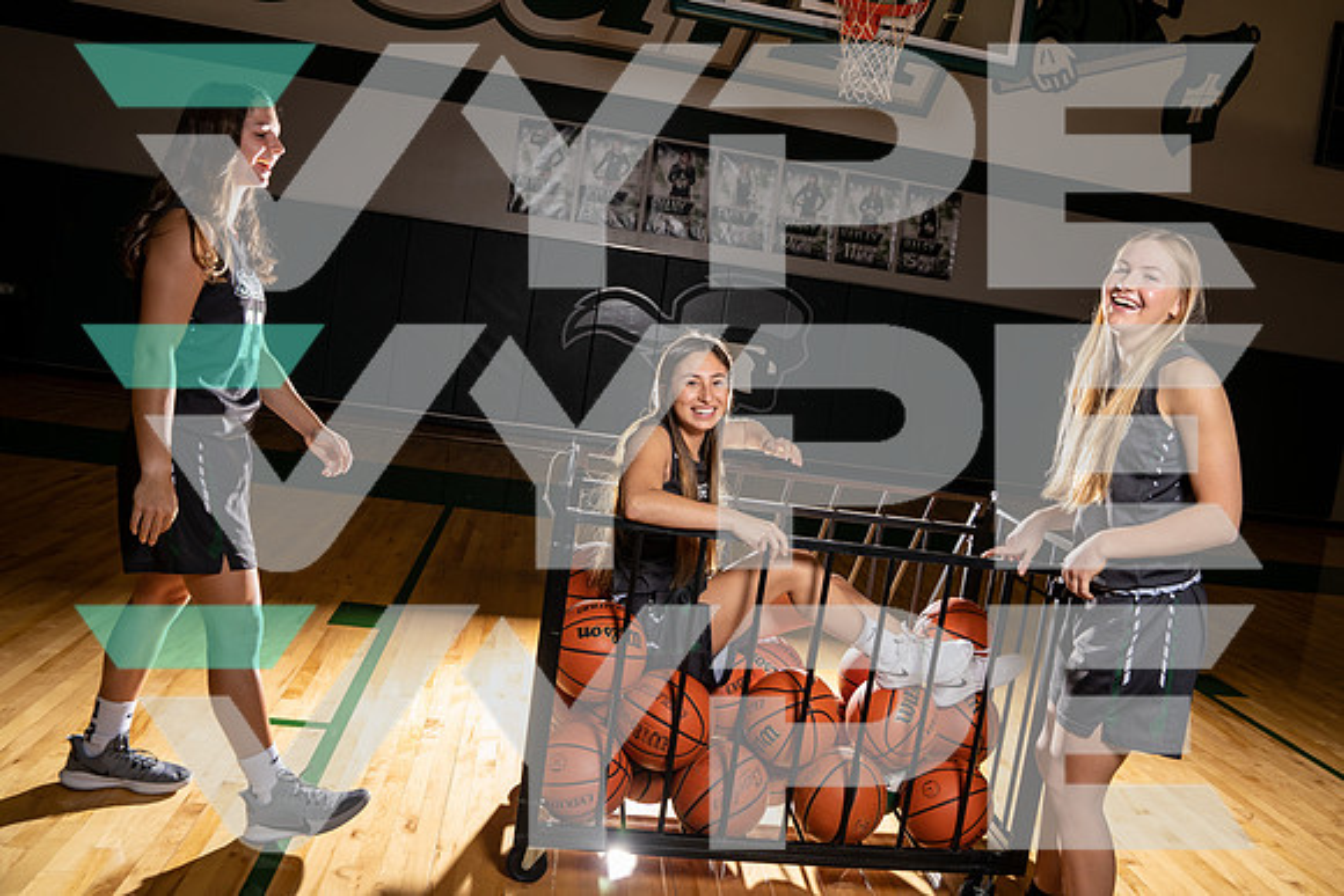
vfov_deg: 48.1
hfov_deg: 67.5
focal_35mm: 27
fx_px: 1002
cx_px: 751
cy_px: 395
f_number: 5.6
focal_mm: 24
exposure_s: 1/250
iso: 400
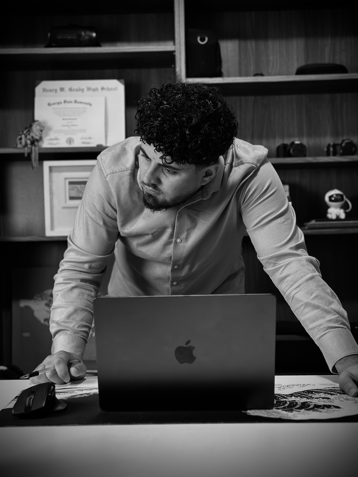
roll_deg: +0.4
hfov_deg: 30.3
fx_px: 662
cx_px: 179
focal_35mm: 48
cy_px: 238
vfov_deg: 39.7
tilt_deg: +0.2
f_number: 1.78
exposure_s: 1/60
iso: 320
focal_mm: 6.86
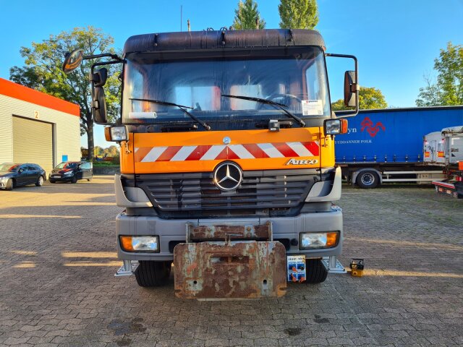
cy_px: 174
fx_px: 348
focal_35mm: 26
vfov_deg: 53.1
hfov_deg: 67.3
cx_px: 232
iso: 50
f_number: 1.8
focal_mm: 5.4
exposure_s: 1/438
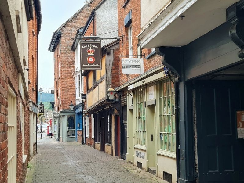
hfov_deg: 67.3
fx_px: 183
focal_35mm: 26
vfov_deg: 53.1
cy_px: 92
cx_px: 122
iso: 80
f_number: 1.8
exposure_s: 1/100
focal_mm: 5.4
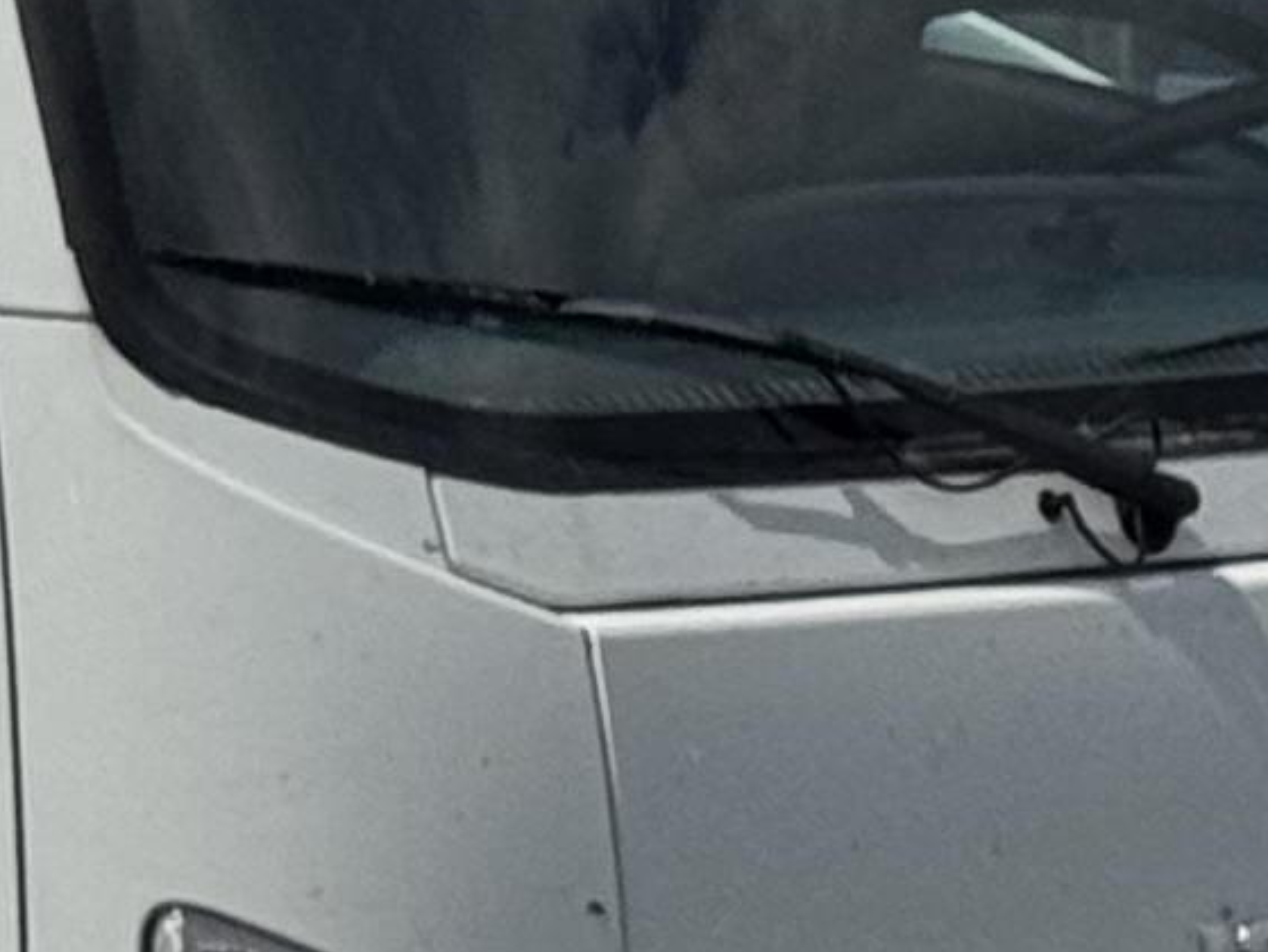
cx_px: -1654
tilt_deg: +0.8
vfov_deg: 4.3
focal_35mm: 346
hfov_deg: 5.5
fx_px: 12682
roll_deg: -0.6
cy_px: 104
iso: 80
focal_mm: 6.76
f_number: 1.78
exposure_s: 1/12500
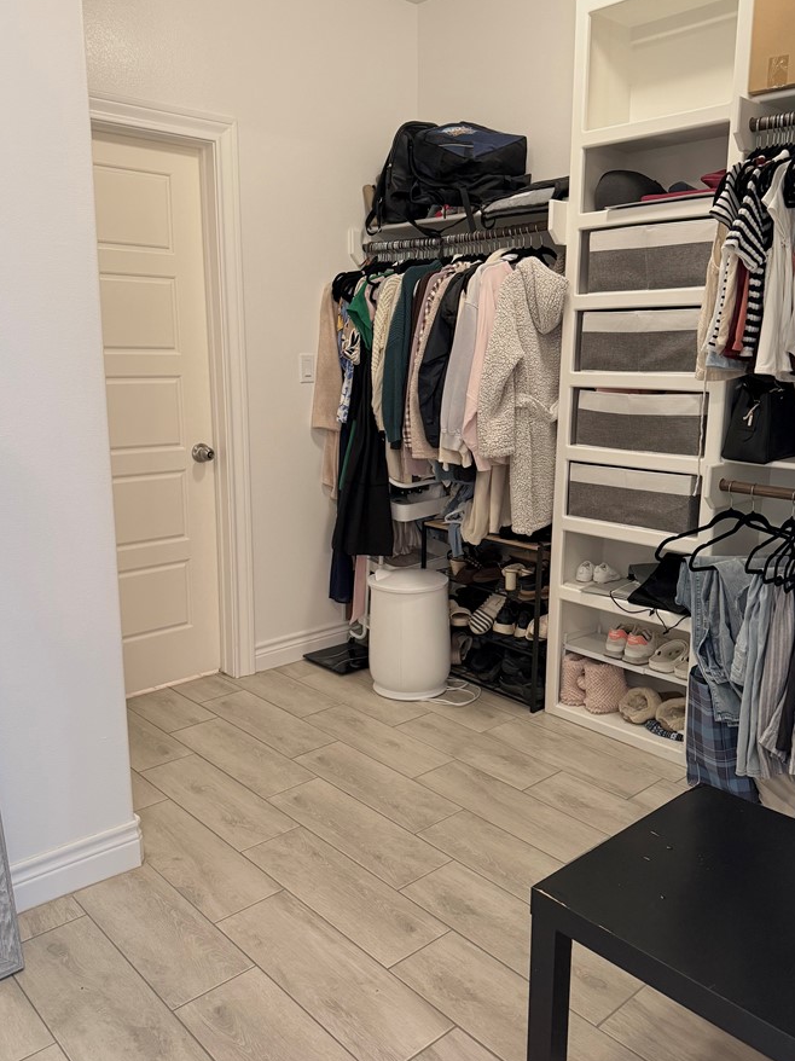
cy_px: 514
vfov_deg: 63.4
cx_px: 416
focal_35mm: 28
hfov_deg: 49.7
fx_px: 858
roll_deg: +0.1
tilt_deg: -10.6
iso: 250
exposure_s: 1/60
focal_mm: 6.76
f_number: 1.78
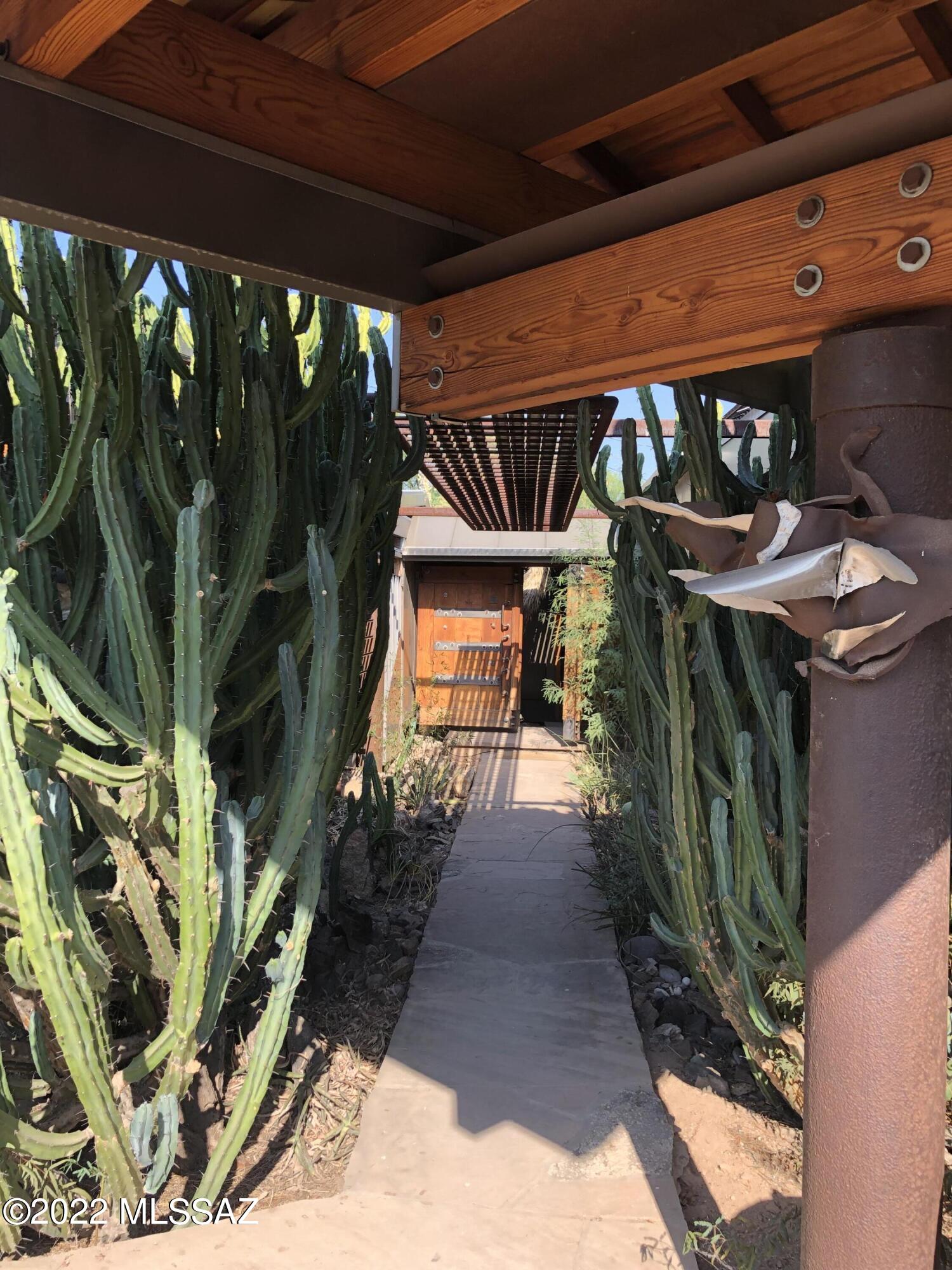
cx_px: 476
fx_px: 1027
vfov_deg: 63.4
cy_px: 635
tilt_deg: +1.0
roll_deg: -0.1
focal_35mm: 28
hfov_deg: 49.7
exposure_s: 1/296
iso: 20
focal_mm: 4
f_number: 1.8
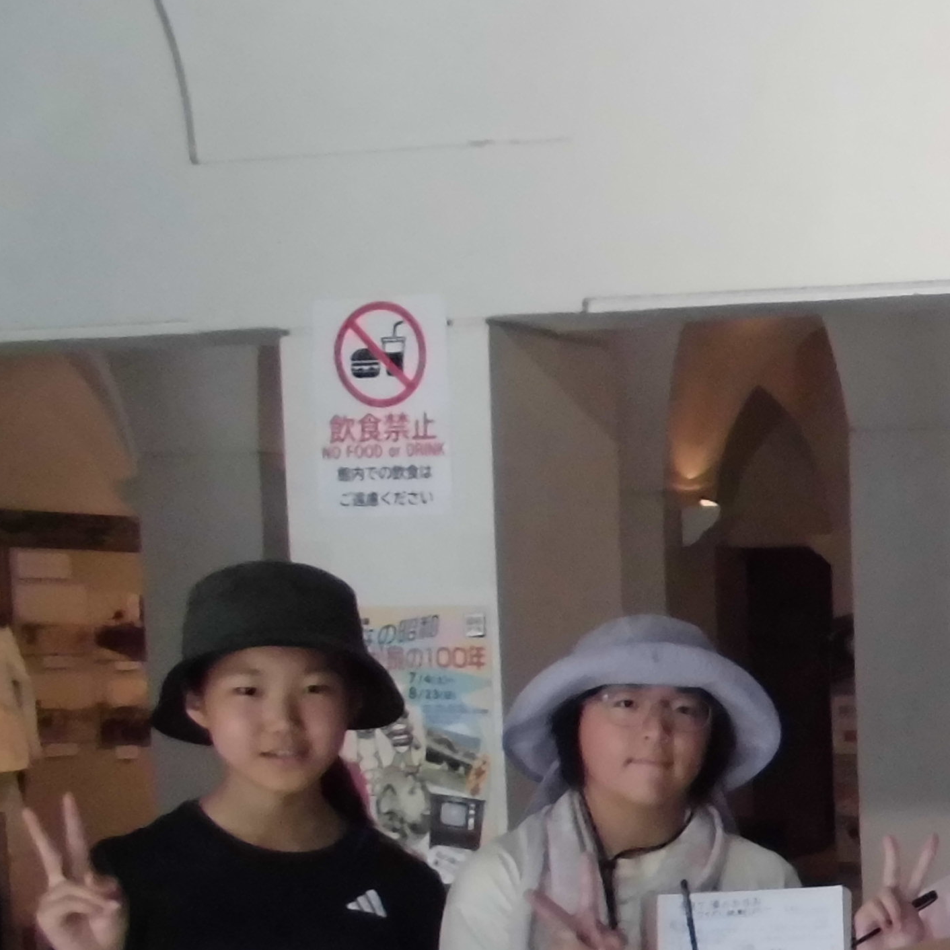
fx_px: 2329
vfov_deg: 22.7
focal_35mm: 75
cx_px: 1531
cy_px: 798
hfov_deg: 19.3
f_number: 3.5
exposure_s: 1/60
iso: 400
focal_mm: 4.6
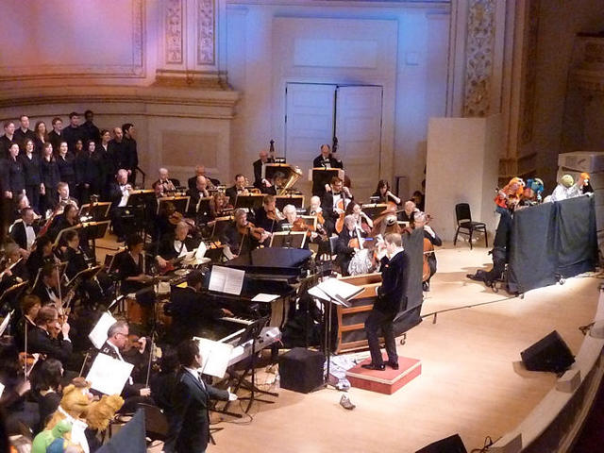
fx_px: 1064
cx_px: 302
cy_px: 226
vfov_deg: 24.0
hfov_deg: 31.7
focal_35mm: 61
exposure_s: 1/40
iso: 3200
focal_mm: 10.9
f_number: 4.5
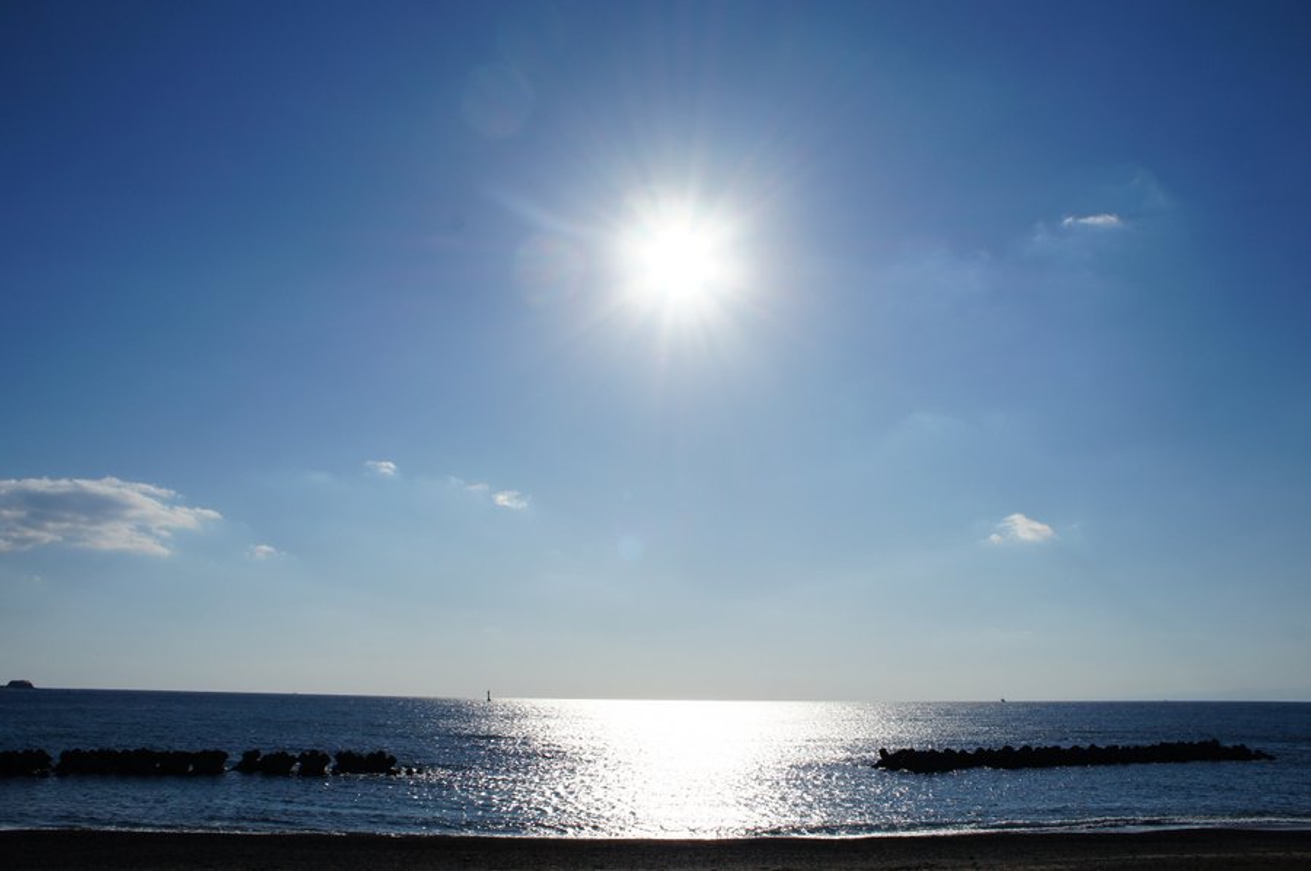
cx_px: 656
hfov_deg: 62.0
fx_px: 1091
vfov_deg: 43.5
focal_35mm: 30
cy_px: 436
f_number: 14
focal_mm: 20
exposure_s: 1/1250
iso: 200
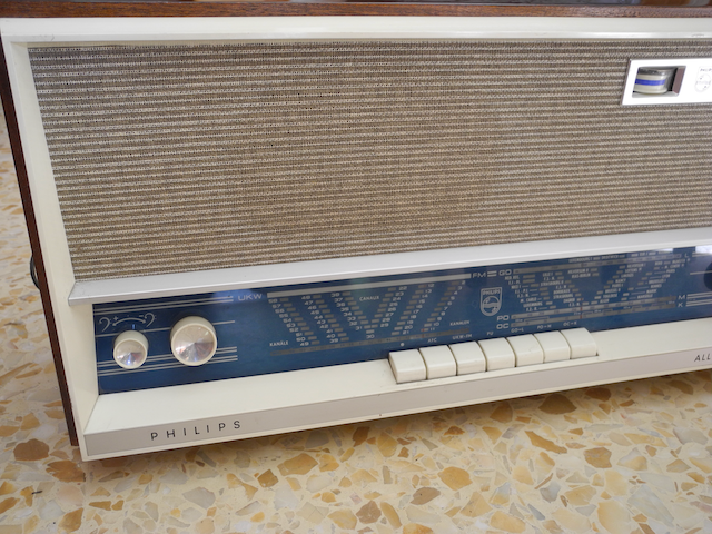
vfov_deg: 40.7
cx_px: 356
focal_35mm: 35
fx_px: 720
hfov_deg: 52.6
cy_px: 267
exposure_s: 1/30
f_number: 3.2
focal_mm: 7.4
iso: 110
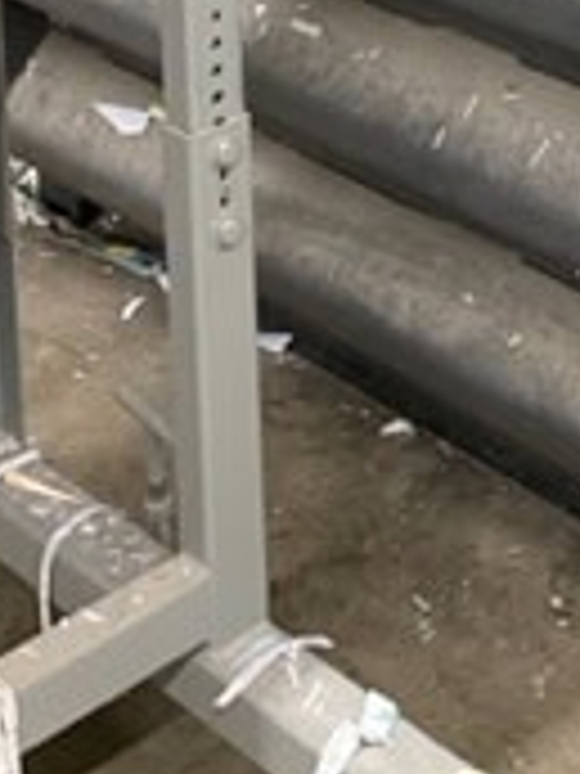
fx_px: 2167
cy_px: -536
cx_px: 724
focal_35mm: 97
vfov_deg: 17.3
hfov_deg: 14.7
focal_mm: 4.2
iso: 320
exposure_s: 1/60
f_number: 1.6
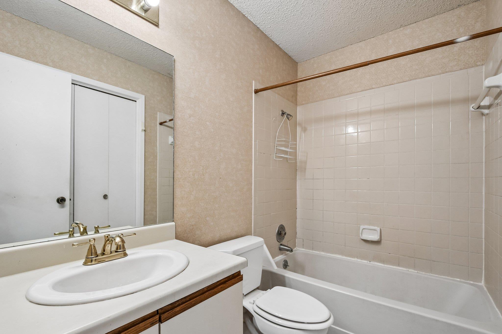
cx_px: 251
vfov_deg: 77.3
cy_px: 167
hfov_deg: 100.4
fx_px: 209
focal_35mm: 15
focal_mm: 10
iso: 400
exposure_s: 1/15
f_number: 8
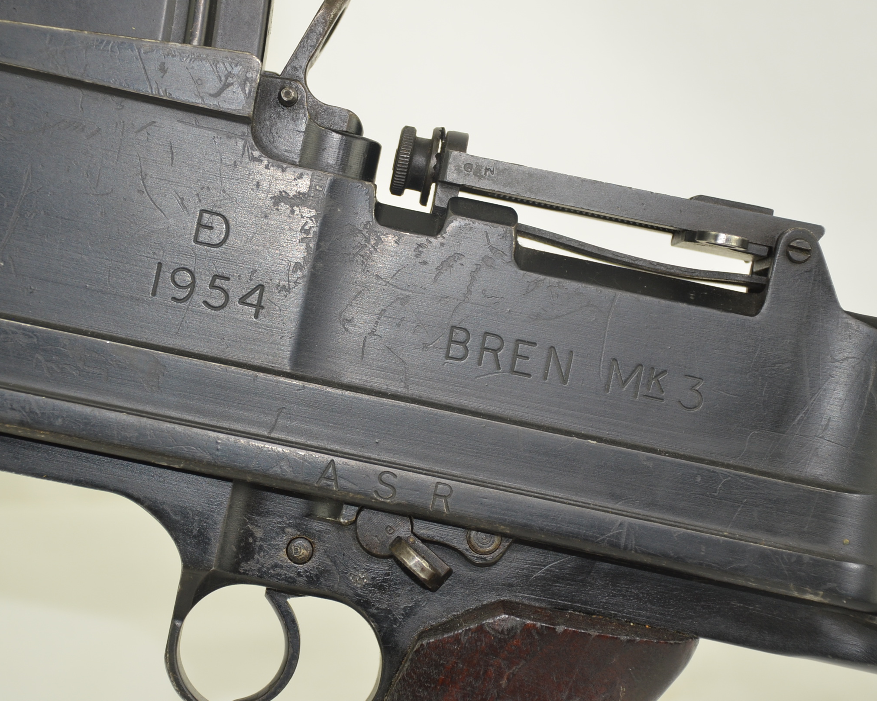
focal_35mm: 106
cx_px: 371
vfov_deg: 14.5
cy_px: 350
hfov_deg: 18.1
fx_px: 2751
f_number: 5
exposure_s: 1/100
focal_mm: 62
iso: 400
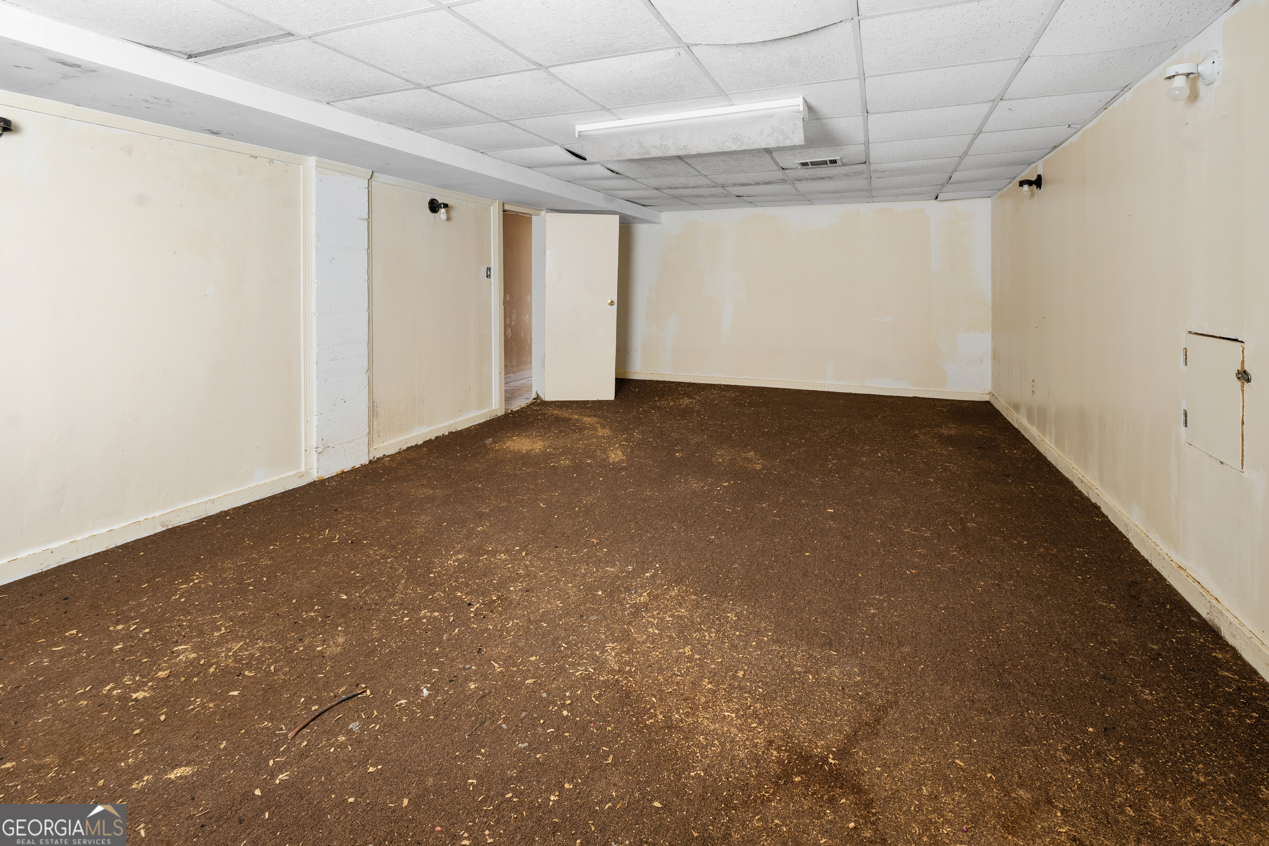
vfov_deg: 73.7
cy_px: 423
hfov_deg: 96.7
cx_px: 634
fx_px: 564
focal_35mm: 16
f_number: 8
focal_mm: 16
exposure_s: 1/5
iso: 100
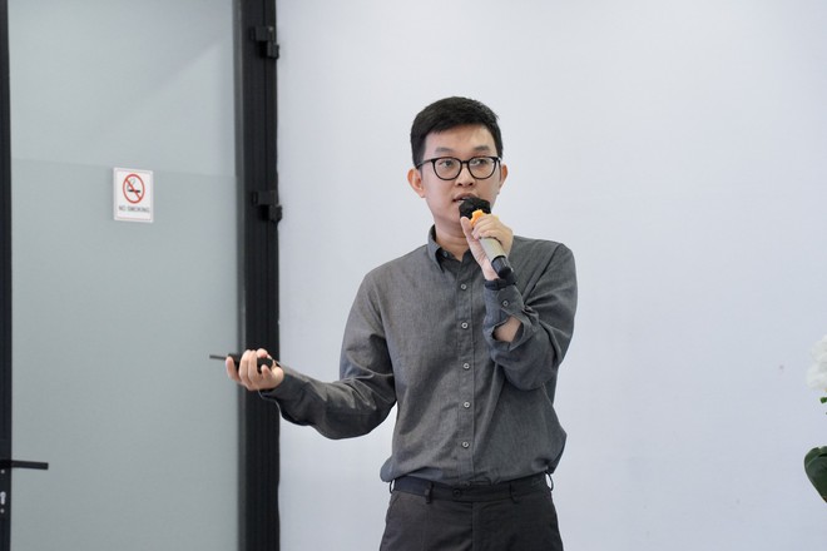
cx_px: 414
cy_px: 276
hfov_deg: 19.5
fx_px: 2412
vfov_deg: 13.0
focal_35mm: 105
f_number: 4
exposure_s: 1/160
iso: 2000
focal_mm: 70
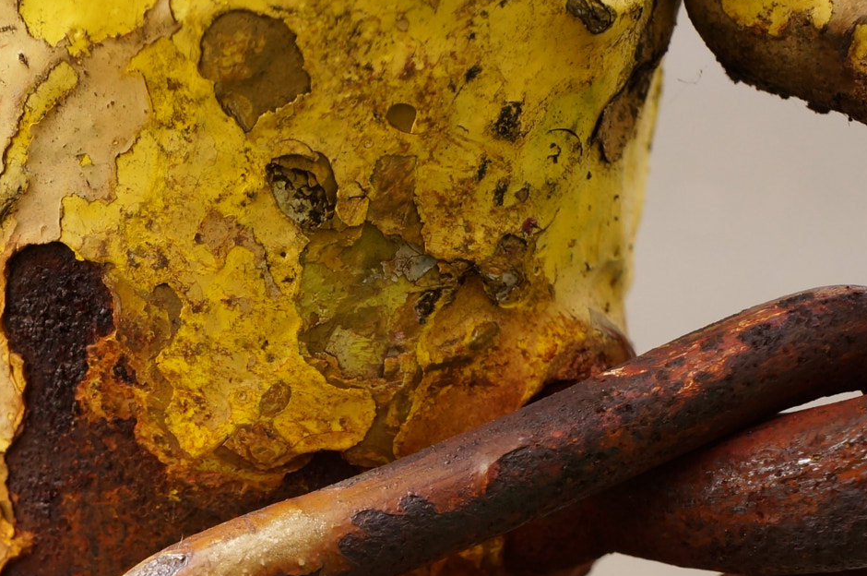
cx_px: 149
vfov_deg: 13.7
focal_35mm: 98
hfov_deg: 20.6
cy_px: 600
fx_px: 2357
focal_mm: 30
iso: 400
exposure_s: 1/160
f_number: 11
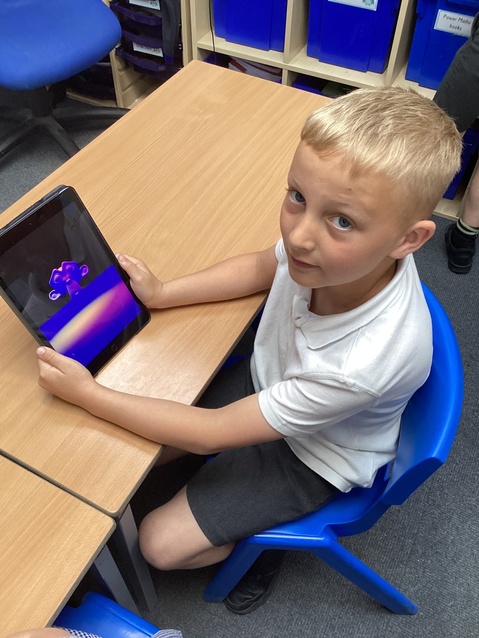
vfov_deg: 58.4
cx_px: 240
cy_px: 319
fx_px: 572
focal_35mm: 31
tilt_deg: -50.7
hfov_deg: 45.4
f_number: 2.4
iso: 100
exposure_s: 1/50
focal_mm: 3.3
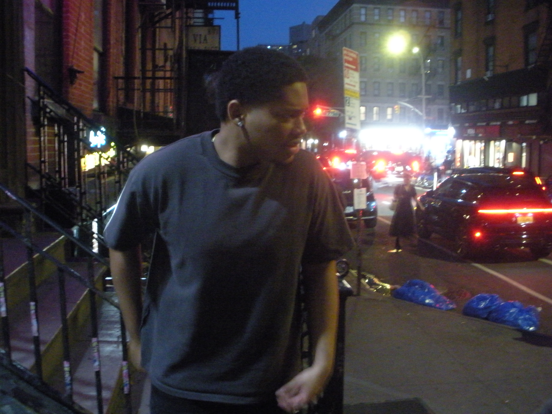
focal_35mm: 36
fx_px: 574
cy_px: 207
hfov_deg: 51.4
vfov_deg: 39.7
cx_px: 276
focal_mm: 6.3
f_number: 3.5
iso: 800
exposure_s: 1/4.7
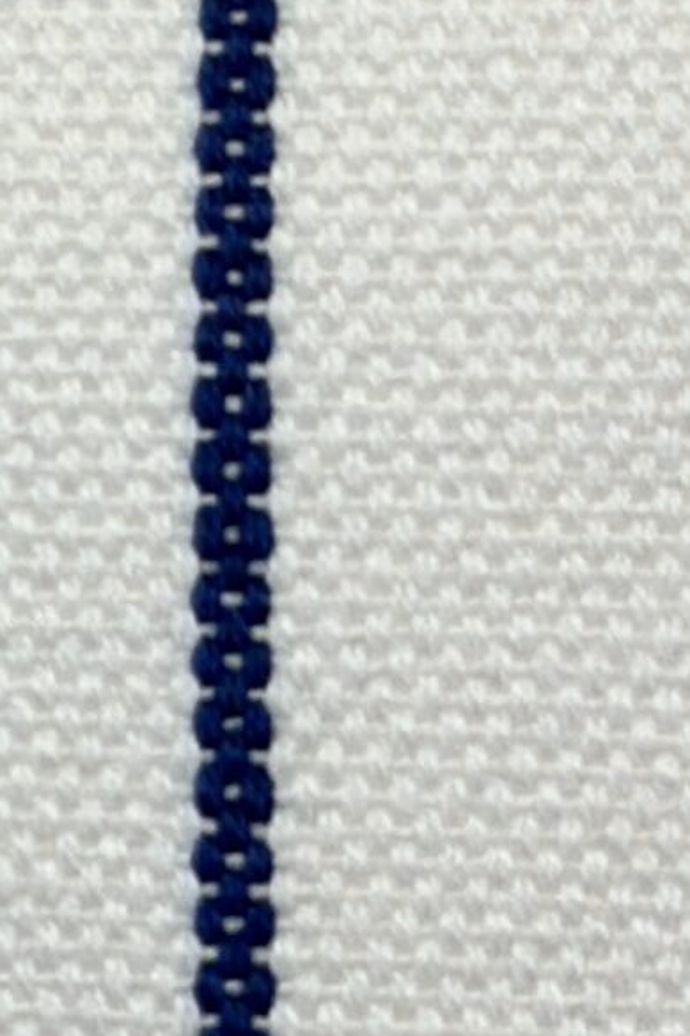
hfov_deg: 6.1
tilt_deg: -16.9
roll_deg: +2.4
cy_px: 575
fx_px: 6299
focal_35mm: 219
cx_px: -825
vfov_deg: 9.4
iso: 80
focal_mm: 6.86
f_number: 1.78
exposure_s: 1/431
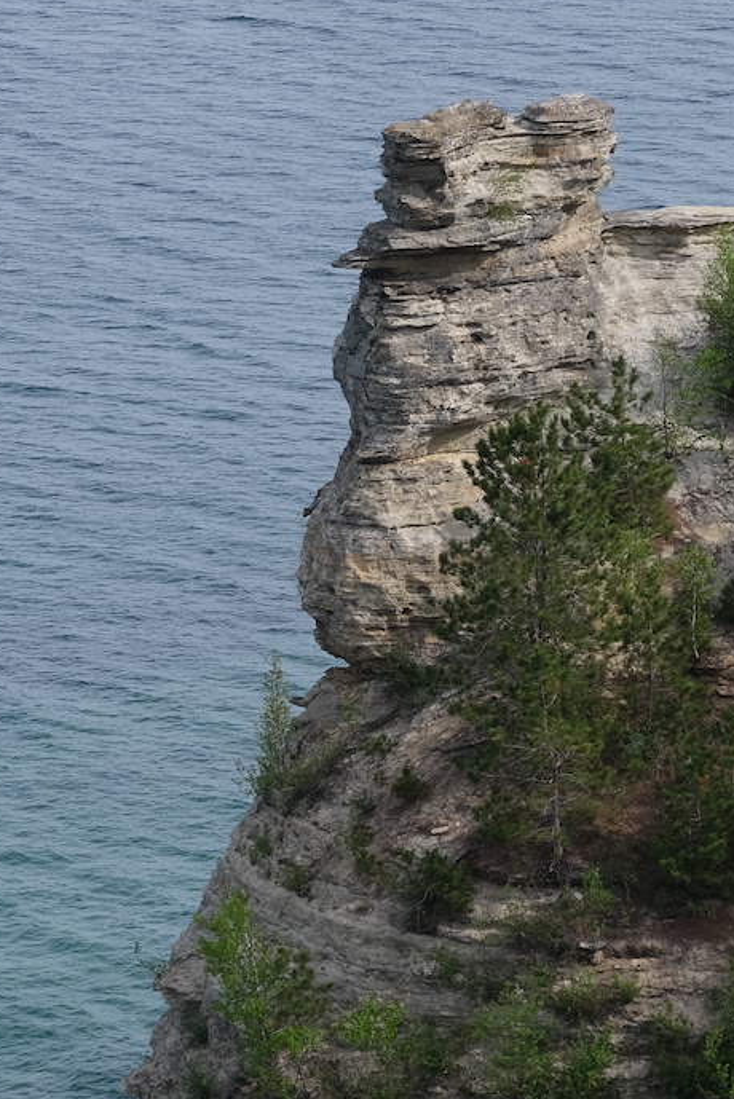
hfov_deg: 6.1
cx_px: 448
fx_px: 6843
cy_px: 917
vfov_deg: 9.2
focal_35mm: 224
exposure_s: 1/400
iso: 160
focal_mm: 66.2
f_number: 5.6
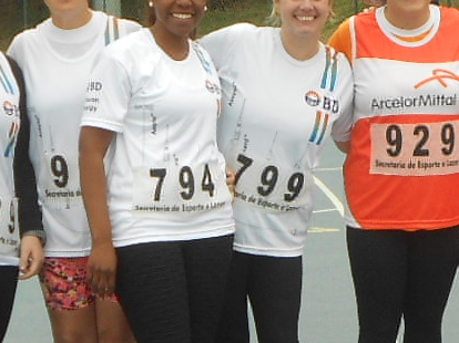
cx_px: 263
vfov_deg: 10.4
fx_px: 1895
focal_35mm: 143
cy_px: 202
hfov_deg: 13.8
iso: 80
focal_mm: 6.9
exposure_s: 1/320
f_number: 3.9
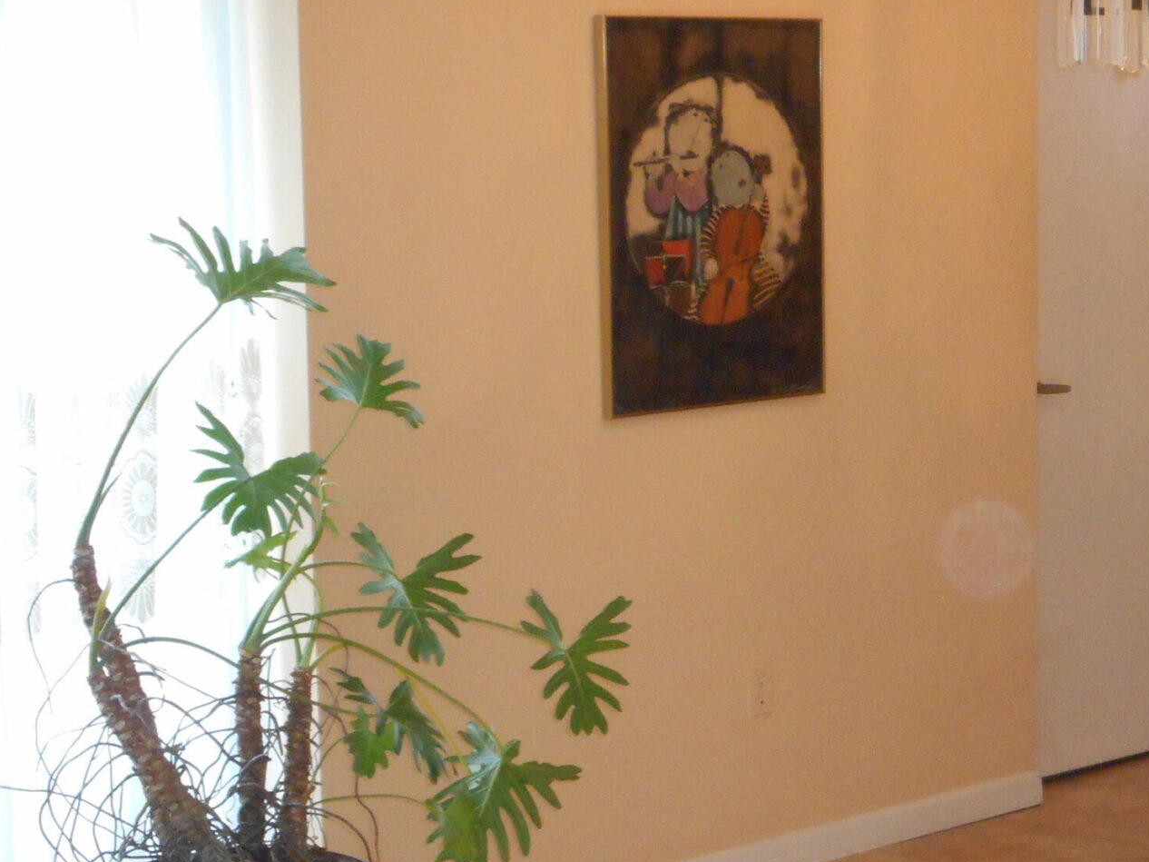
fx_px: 2954
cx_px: 1103
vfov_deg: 16.6
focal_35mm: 89
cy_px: 443
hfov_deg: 21.4
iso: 500
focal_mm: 7.9
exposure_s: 1/30
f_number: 4.7
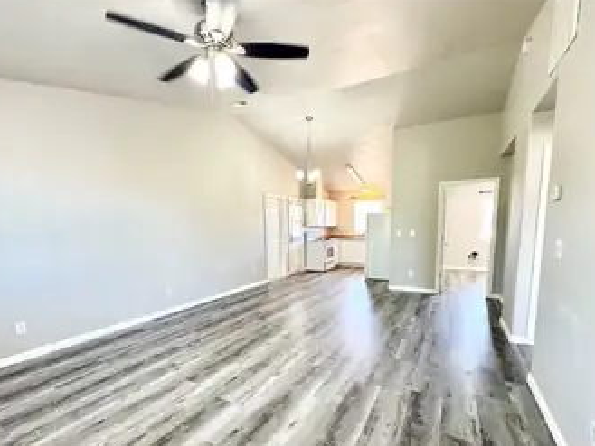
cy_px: 264
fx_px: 292
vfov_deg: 74.1
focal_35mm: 17
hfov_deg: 91.0
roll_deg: +0.5
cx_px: 288
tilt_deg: -8.2
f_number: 2.2
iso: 320
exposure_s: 1/120
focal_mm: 2.22
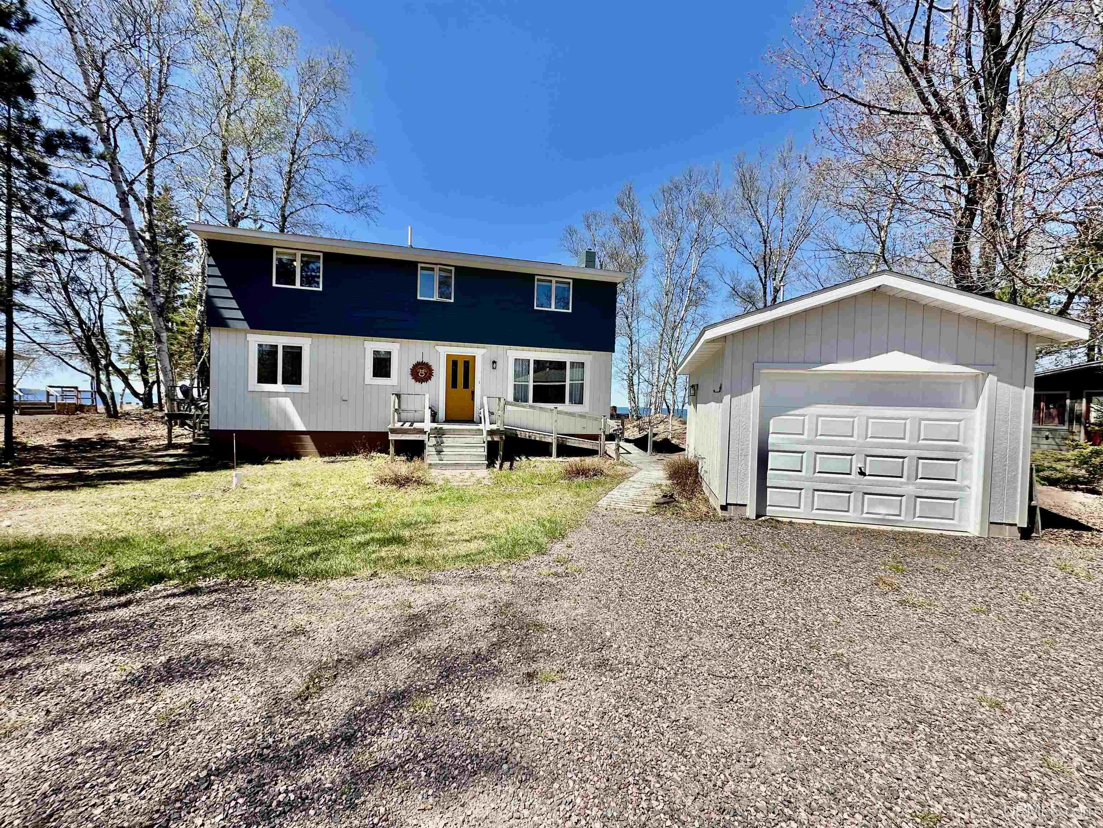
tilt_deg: -1.3
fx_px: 446
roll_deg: -3.0
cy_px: 414
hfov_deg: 102.1
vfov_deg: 85.7
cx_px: 552
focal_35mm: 14
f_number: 2.2
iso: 50
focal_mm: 2.22
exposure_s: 1/1366
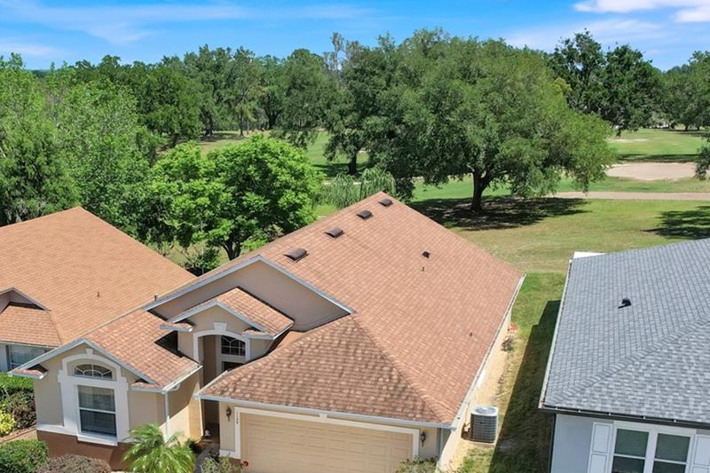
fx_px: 868
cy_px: 367
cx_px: 291
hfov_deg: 44.3
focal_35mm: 44
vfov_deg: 29.9
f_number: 2.8
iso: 120
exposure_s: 1/500
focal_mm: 8.38
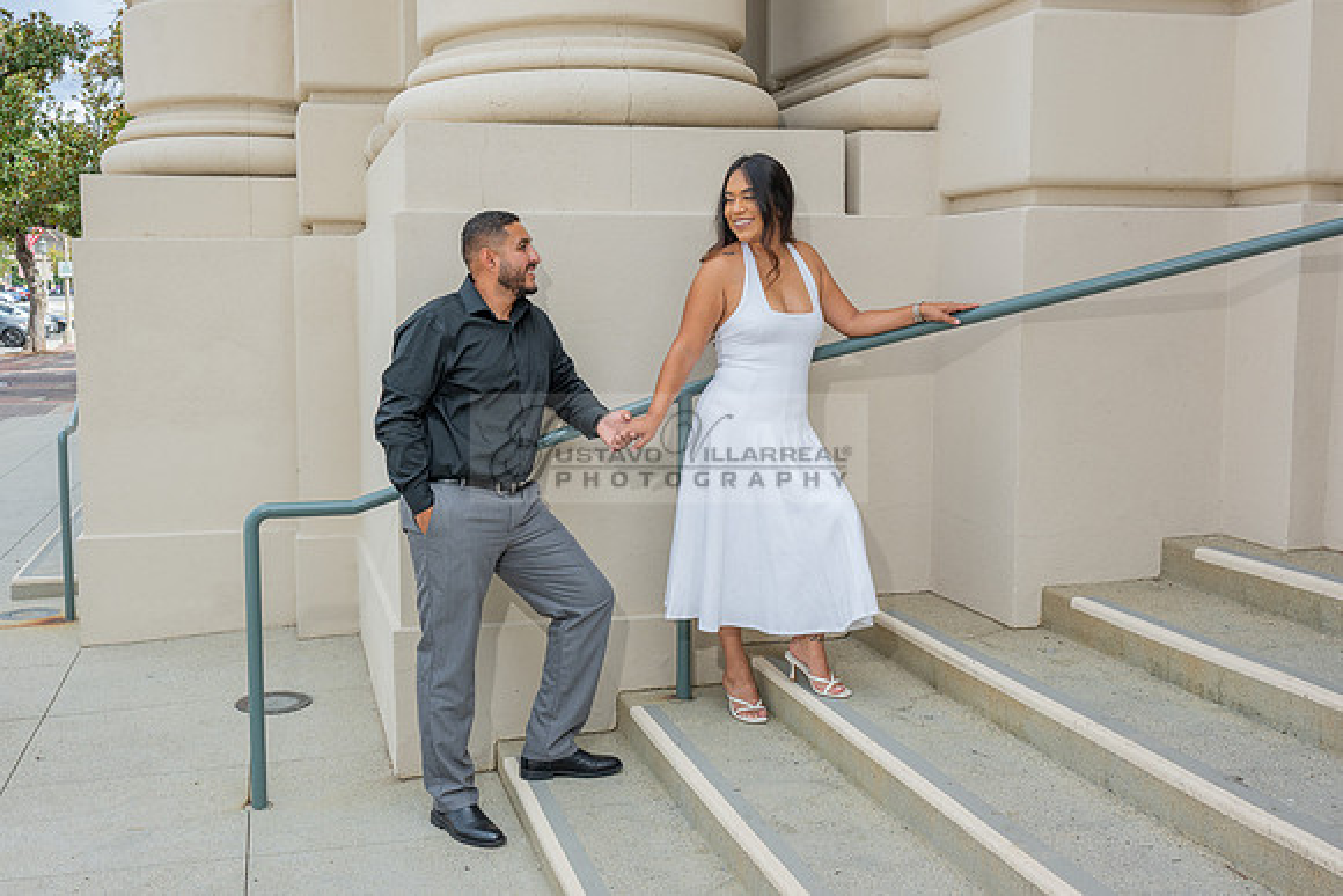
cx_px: 562
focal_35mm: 37
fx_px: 1389
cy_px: 427
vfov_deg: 35.7
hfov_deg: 51.4
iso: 200
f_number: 8
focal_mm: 32
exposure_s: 1/160
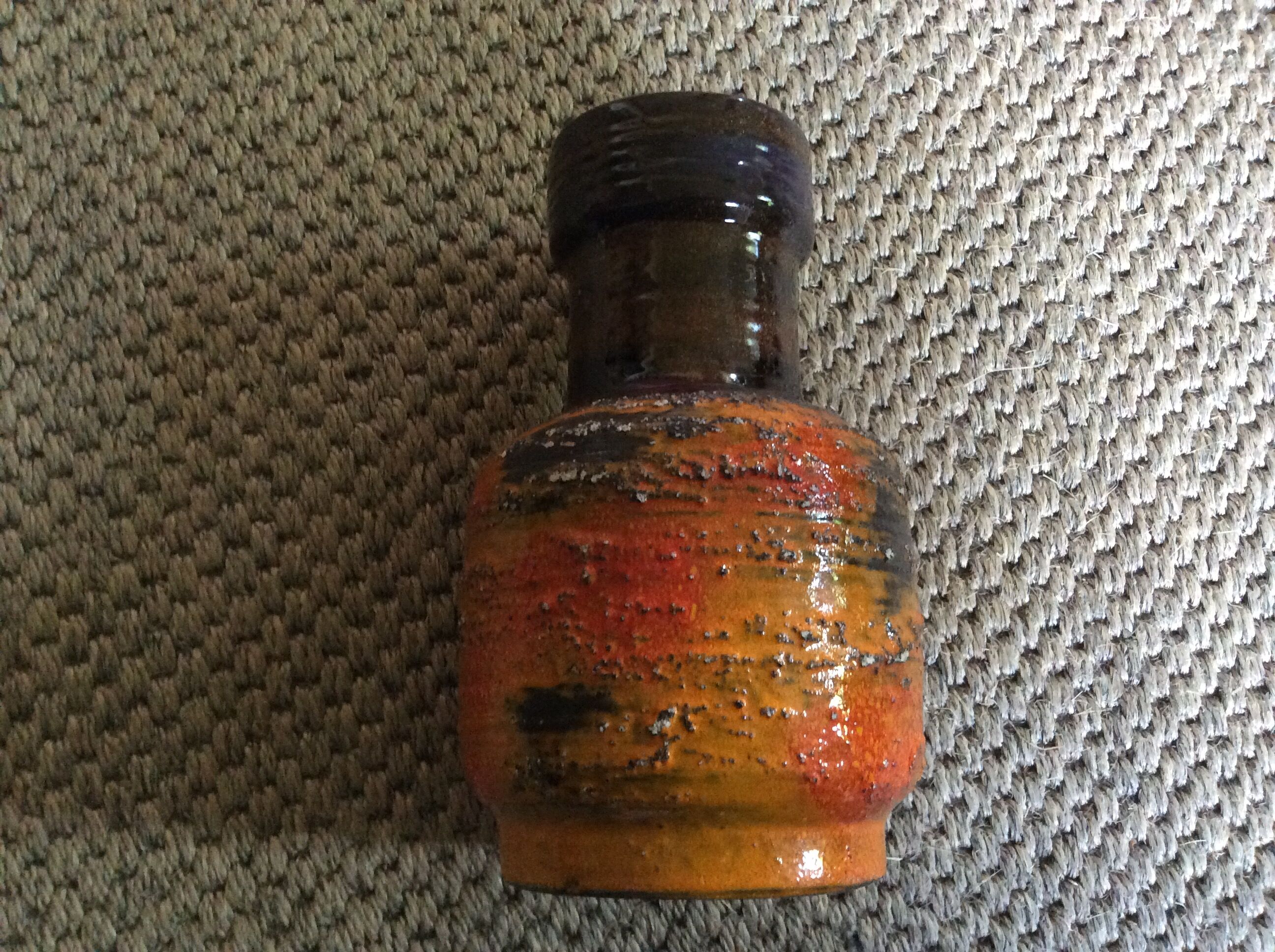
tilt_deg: -80.3
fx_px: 1177
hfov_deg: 56.9
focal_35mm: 32
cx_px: 638
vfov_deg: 44.1
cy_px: 476
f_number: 2.4
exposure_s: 1/17
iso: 320
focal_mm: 3.3
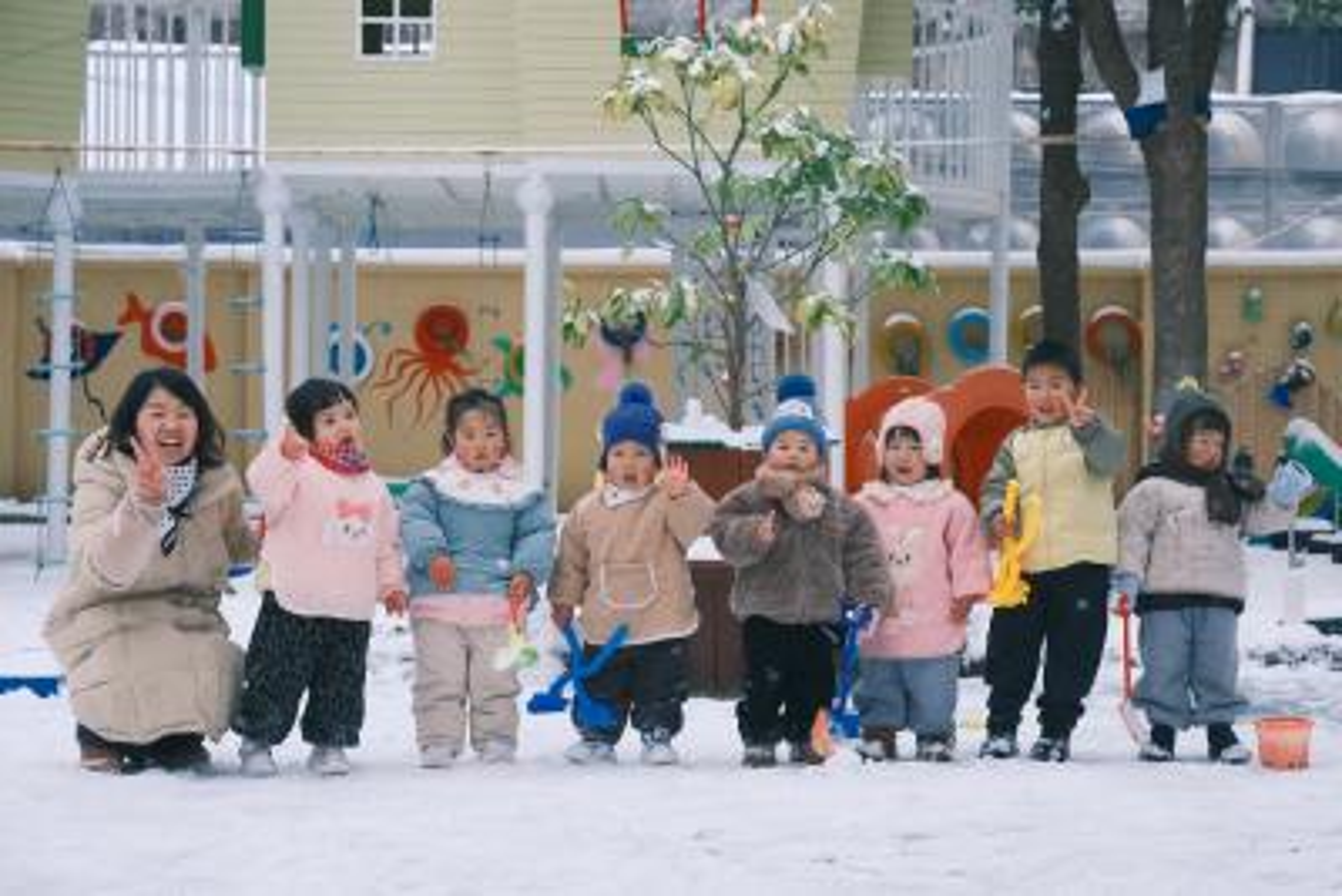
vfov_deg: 16.3
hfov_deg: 24.2
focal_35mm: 84
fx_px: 3132
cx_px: 671
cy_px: 448
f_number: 6.4
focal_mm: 56
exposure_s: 1/640
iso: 1600
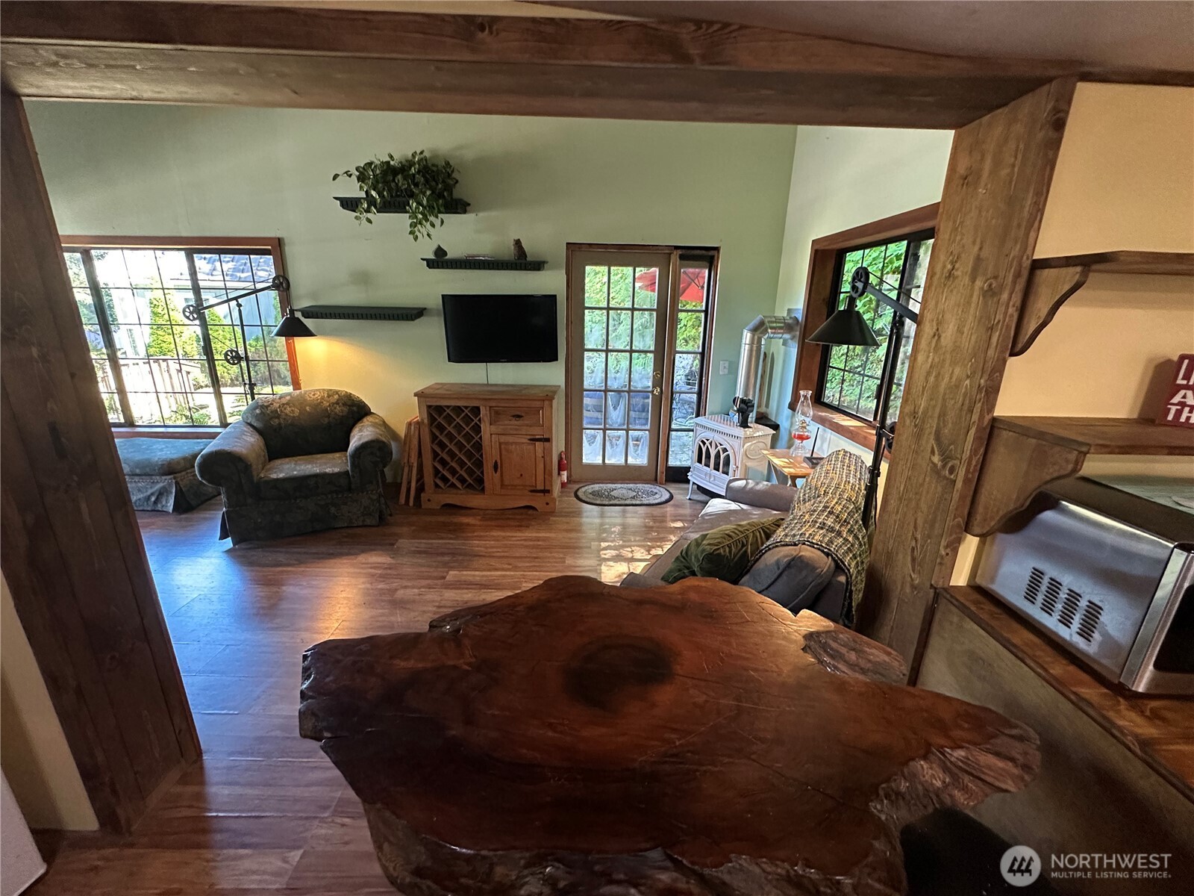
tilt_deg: -15.7
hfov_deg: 102.1
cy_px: 448
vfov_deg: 85.7
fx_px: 483
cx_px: 597
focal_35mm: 14
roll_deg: -1.5
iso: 640
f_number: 2.2
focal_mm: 2.22
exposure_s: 1/60
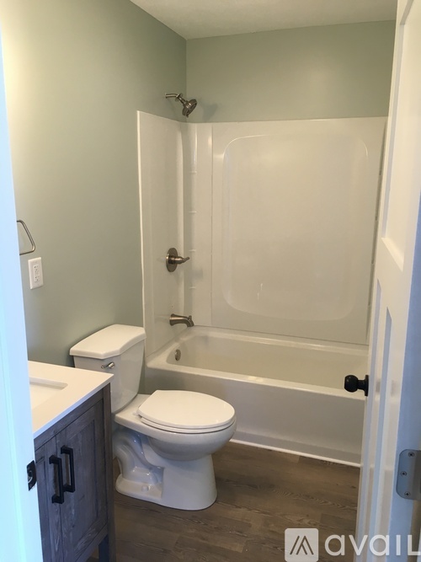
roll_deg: -1.1
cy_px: 281
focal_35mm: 29
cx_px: 210
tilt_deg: -10.7
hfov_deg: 48.2
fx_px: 470
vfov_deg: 61.7
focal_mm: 4.15
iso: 50
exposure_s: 1/30
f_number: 2.2
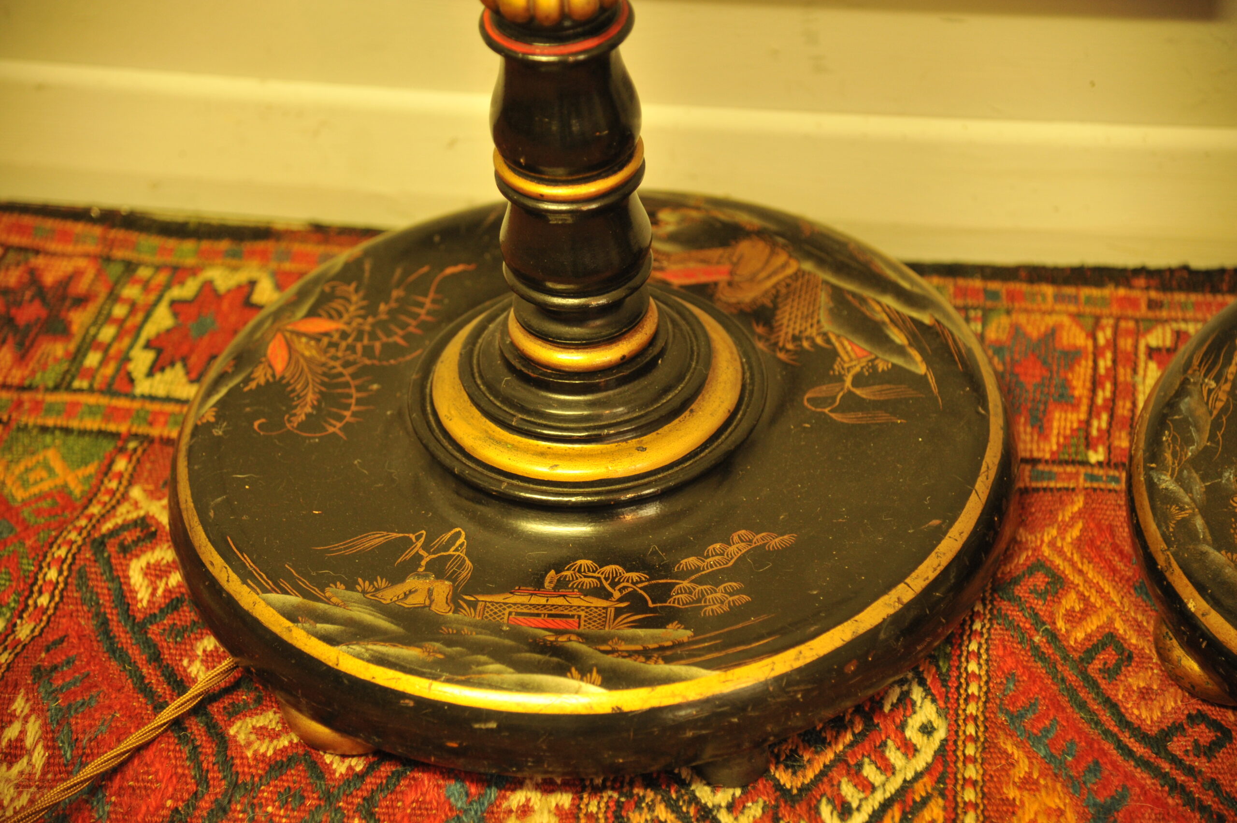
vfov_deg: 15.9
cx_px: 618
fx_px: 2953
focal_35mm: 86
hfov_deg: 23.7
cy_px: 412
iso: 1600
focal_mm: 86
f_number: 4
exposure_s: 1/30
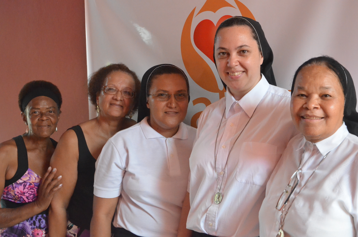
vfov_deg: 25.6
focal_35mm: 52
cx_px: 179
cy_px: 118
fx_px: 521
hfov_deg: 37.9
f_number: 9
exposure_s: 1/320
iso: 6400
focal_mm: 35
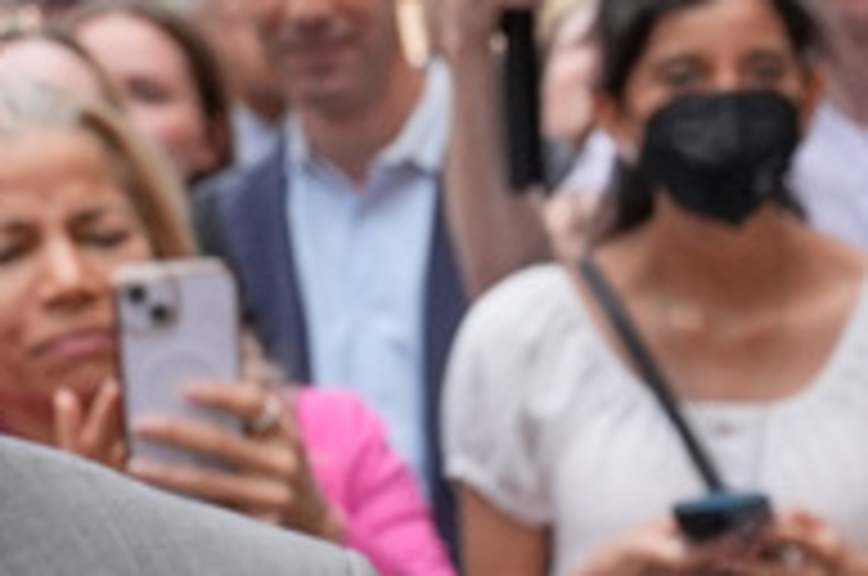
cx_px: 1408
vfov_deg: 6.5
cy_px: 891
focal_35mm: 207
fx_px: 4983
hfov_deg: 9.6
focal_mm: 39
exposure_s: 1/1250
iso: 1000
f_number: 5.6
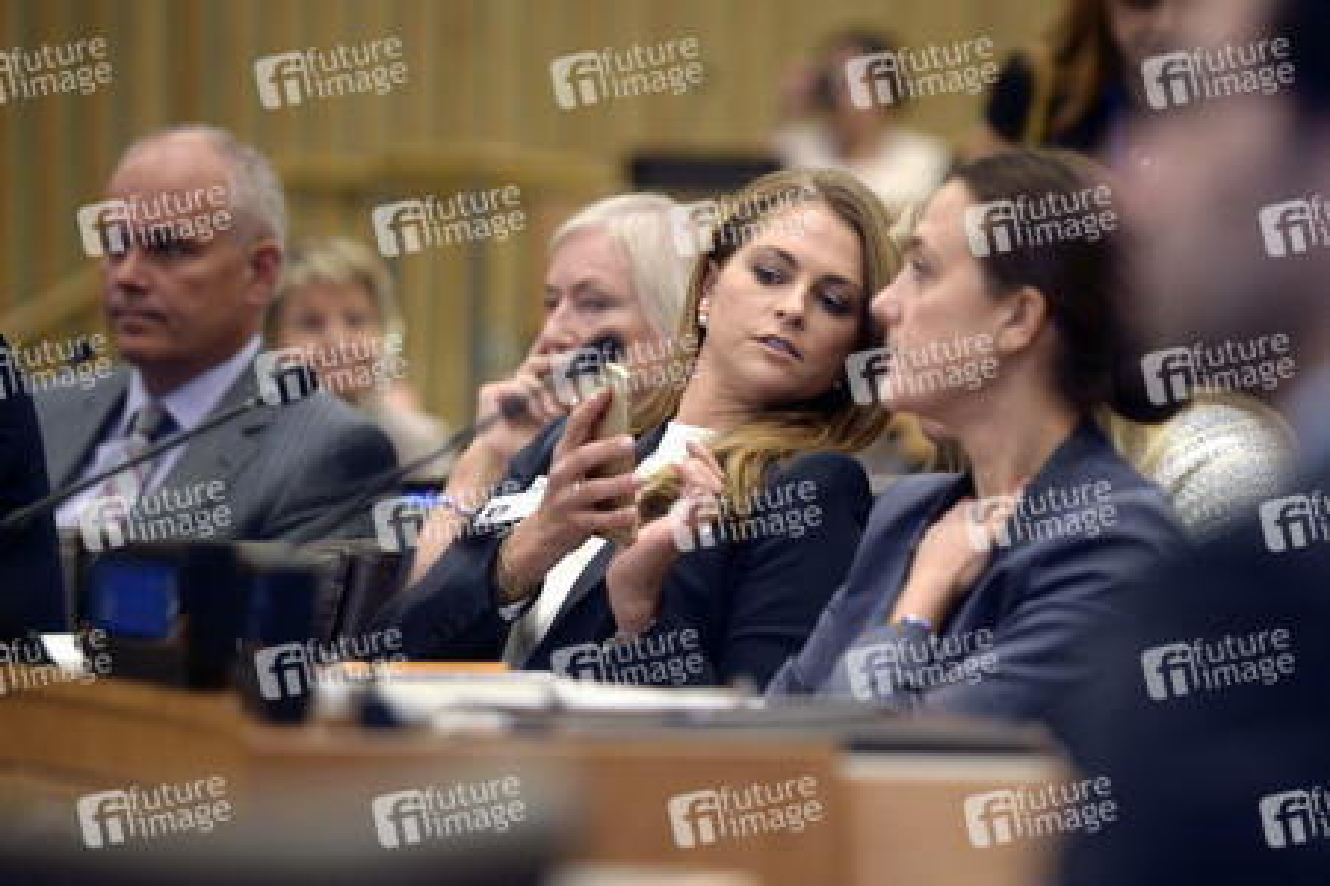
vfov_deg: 7.8
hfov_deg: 11.7
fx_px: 6465
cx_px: 665
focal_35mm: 175
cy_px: 443
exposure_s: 1/250
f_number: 2.8
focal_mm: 175
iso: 1600
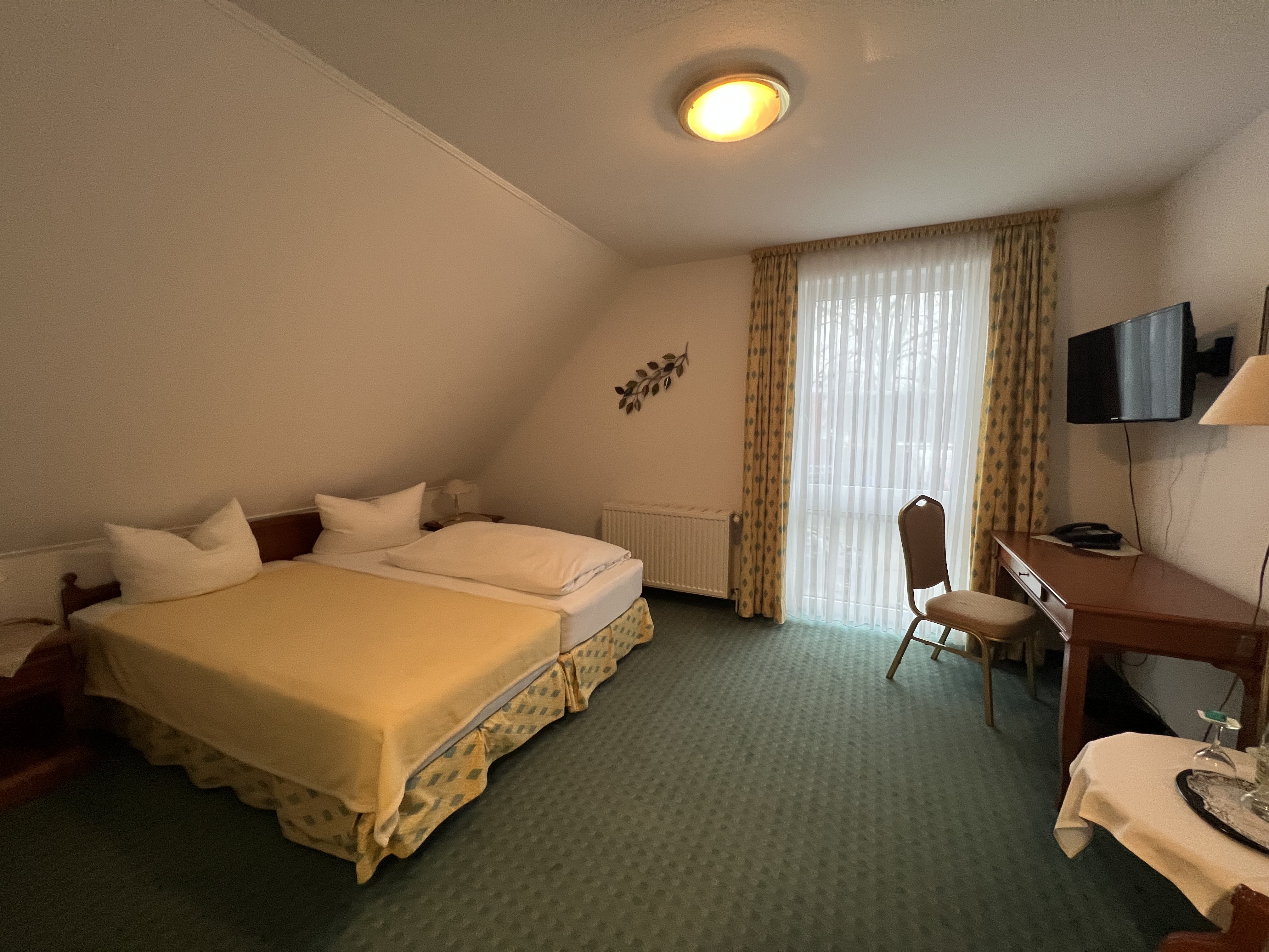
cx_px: 634
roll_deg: +0.3
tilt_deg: -4.1
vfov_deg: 89.9
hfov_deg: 106.2
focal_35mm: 13
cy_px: 476
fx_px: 477
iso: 250
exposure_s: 1/50
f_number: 1.8
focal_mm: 1.57
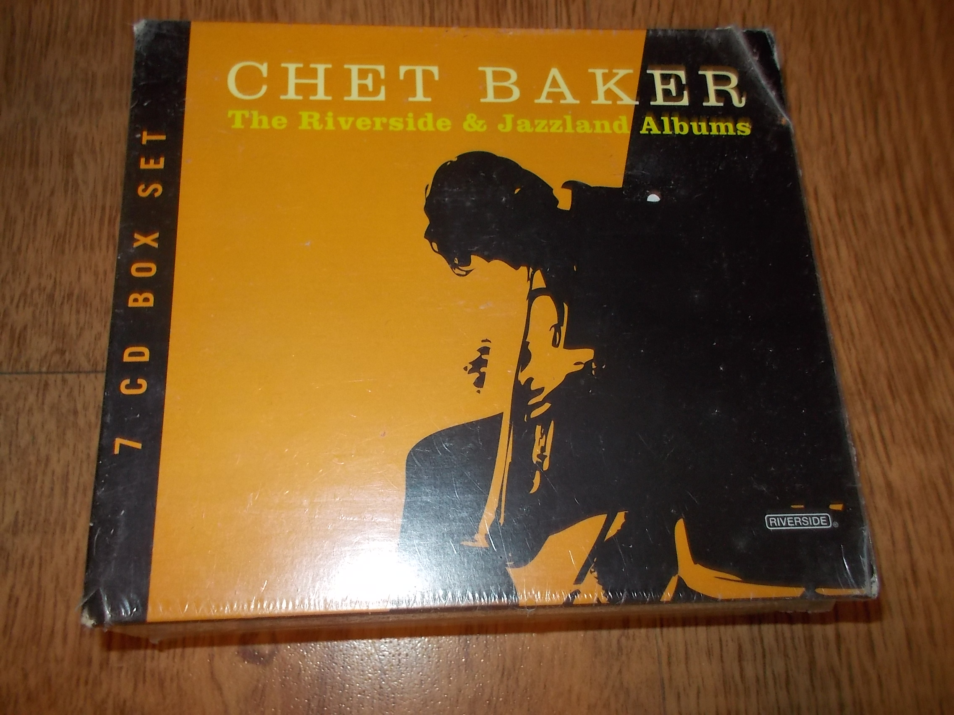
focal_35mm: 29
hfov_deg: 61.7
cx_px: 477
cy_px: 358
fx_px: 799
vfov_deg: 48.2
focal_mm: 4.1
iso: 200
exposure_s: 1/30
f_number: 3.3
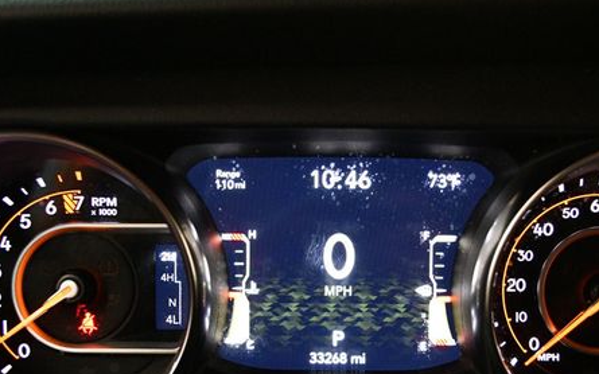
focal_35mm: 44
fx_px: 718
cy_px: 281
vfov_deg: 28.8
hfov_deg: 45.2
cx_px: 335
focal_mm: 20
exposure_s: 1/80
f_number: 3.8
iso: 3200
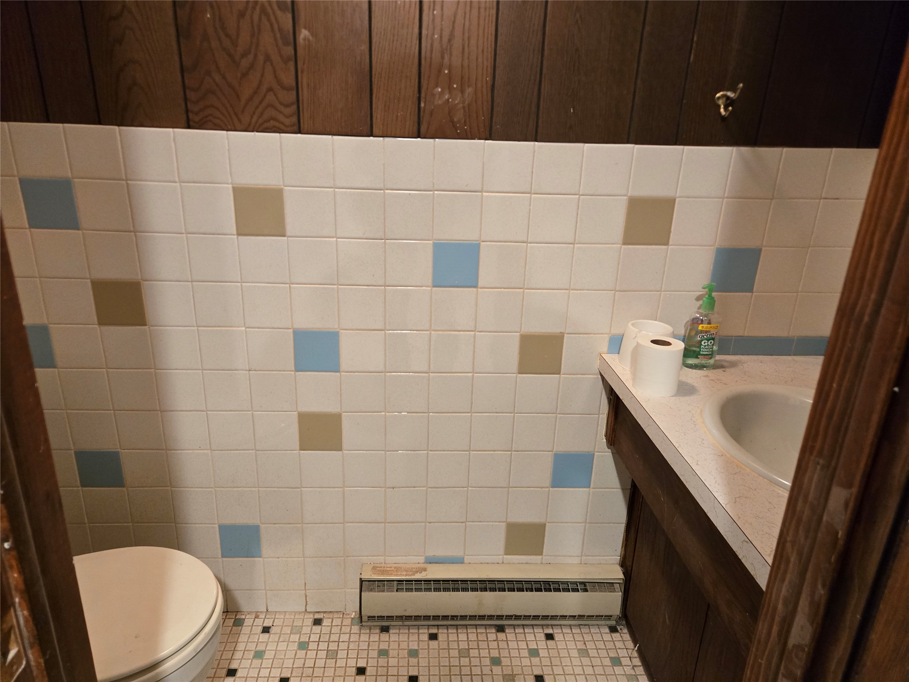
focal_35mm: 23
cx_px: 454
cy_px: 341
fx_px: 604
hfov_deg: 73.9
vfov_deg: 58.9
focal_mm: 5.4
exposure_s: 1/120
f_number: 1.8
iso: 800
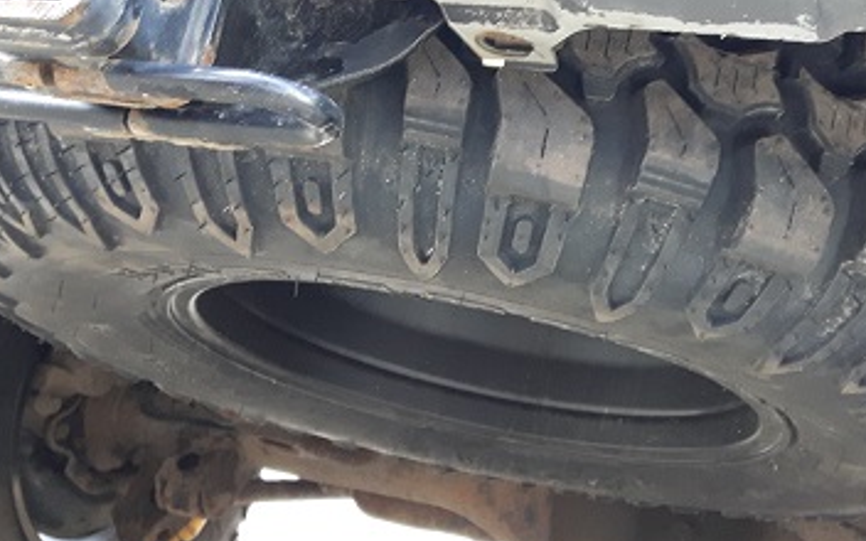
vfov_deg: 23.1
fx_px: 1322
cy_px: 263
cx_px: 593
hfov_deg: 35.8
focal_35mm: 56
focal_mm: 3.7
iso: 320
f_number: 1.9
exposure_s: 1/17
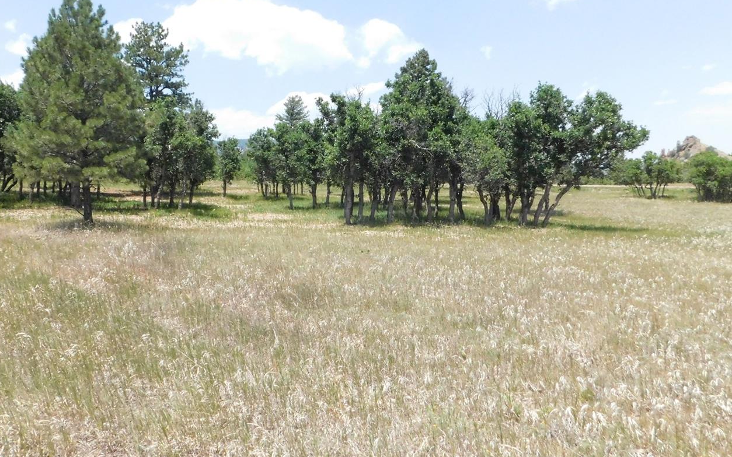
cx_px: 322
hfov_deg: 66.2
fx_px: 559
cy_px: 188
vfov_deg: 44.4
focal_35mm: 28
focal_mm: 4
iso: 800
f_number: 6
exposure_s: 1/1500
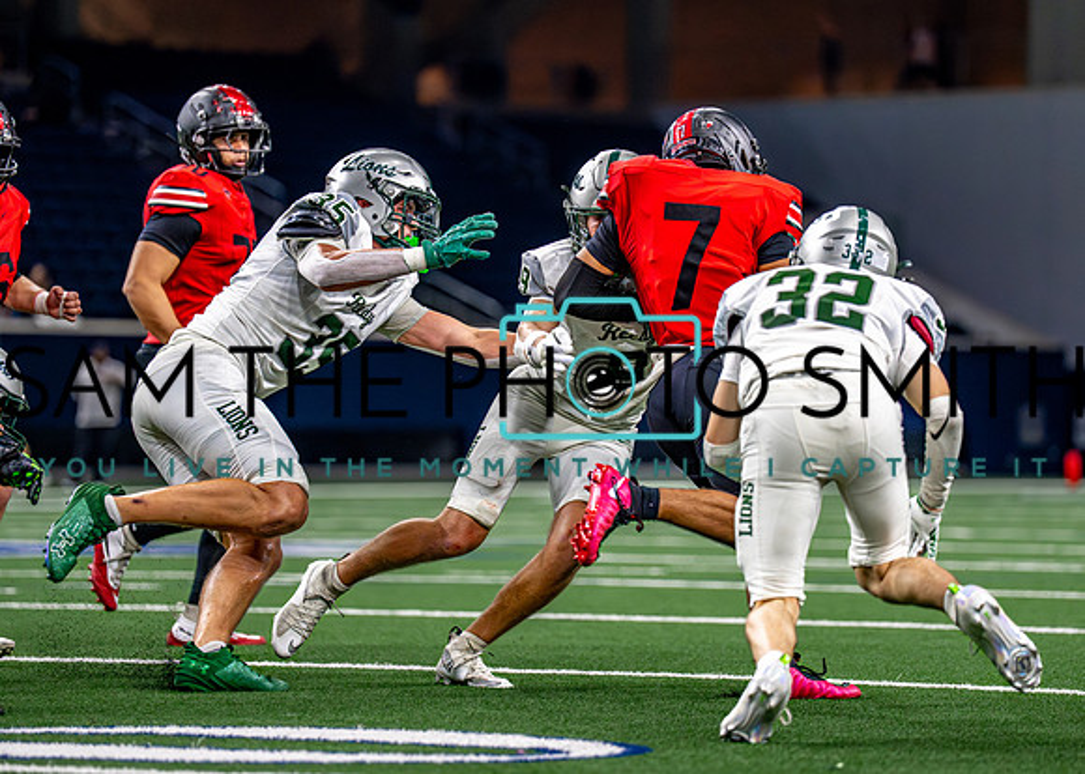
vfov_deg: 6.9
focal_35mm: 207
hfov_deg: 9.7
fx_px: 6385
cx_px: 581
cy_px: 353
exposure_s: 1/1600
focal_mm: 167
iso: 4000
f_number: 2.8
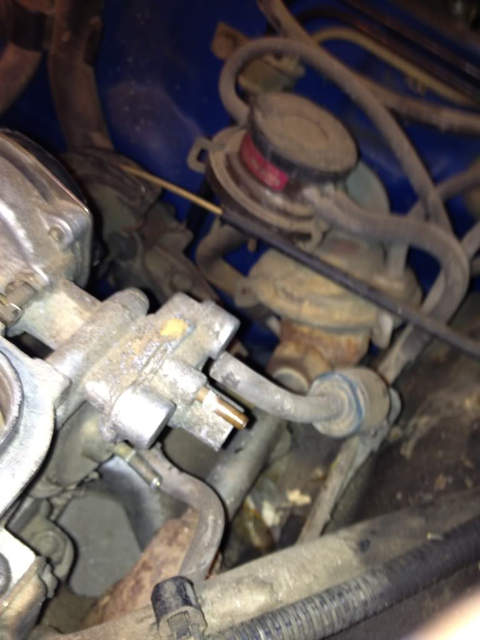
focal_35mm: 35
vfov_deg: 52.6
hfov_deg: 40.7
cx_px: 240
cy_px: 320
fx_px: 647
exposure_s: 1/20
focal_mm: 4.3
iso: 50
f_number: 2.4
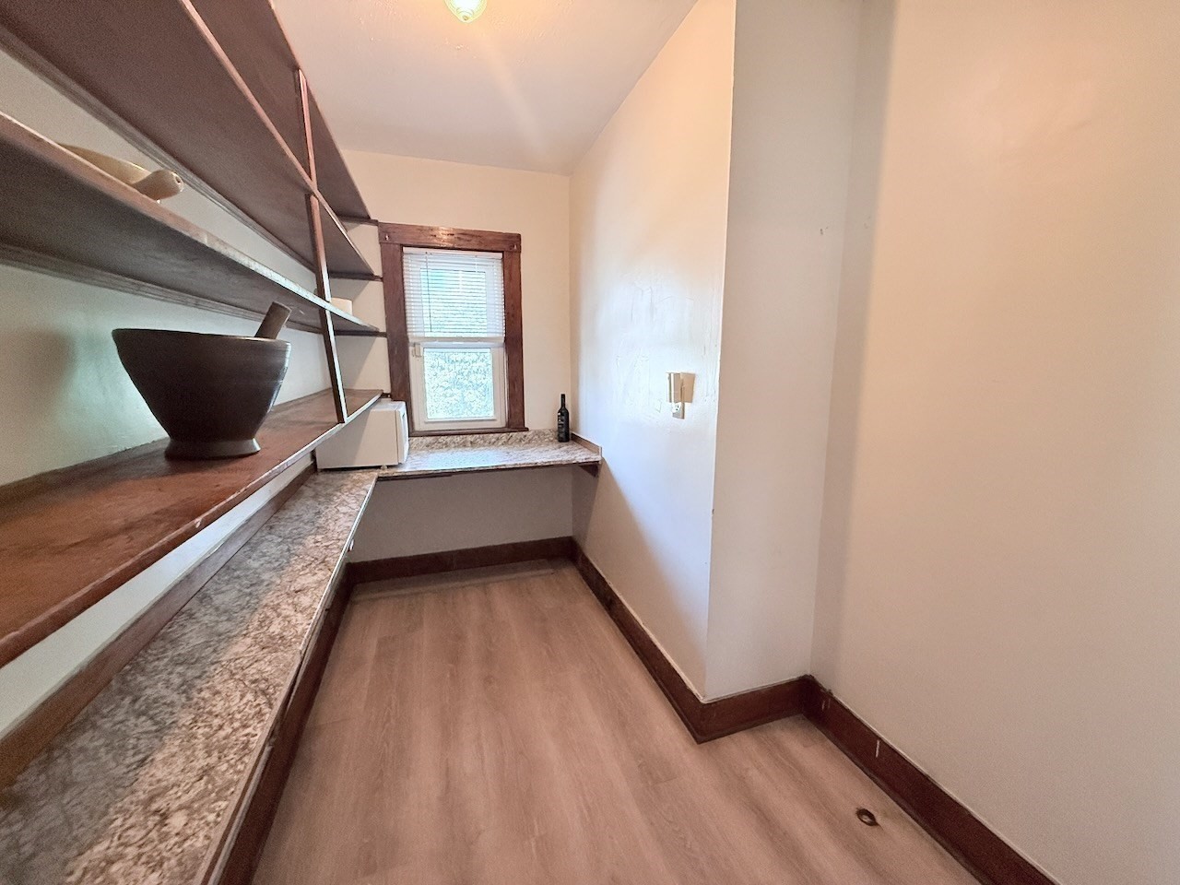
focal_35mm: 14
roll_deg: +0.2
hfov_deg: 102.1
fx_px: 477
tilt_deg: -8.9
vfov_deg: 85.7
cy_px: 442
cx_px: 590
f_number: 2.2
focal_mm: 2.22
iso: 640
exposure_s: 1/120
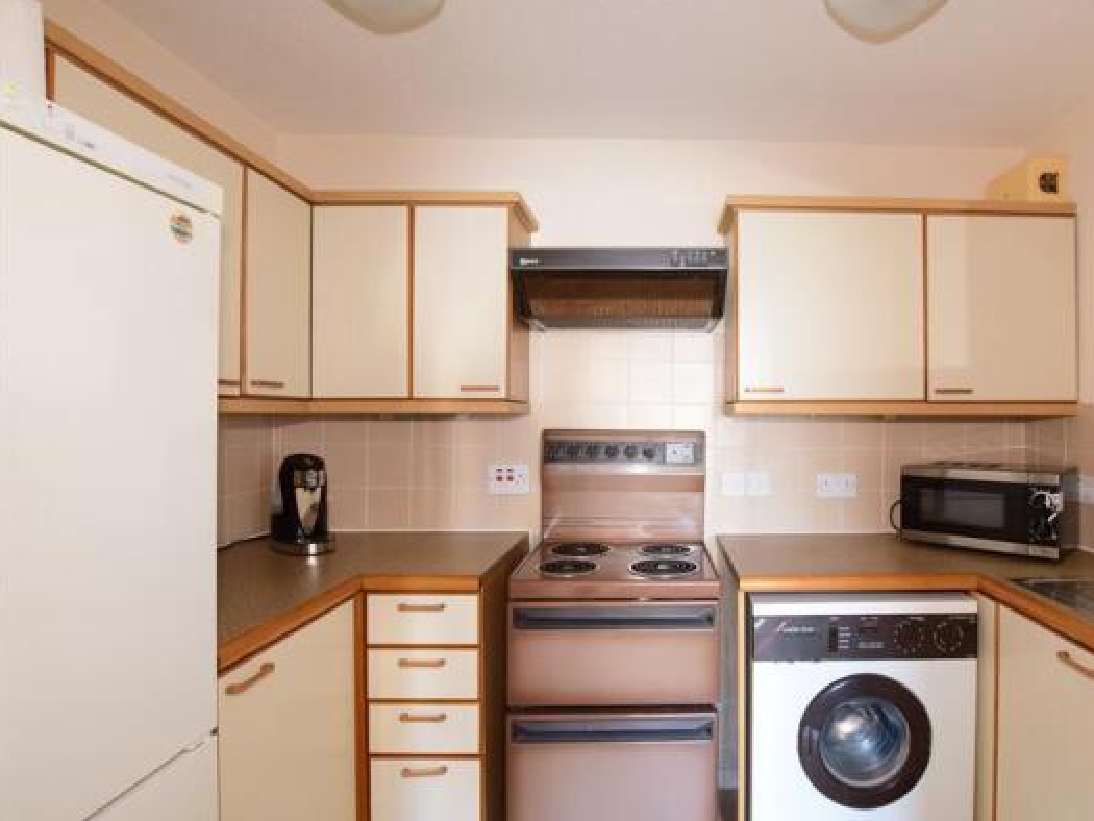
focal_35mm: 18
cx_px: 677
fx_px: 569
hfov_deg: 86.2
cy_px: 414
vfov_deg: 71.6
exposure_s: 1.6
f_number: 11
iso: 400
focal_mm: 10
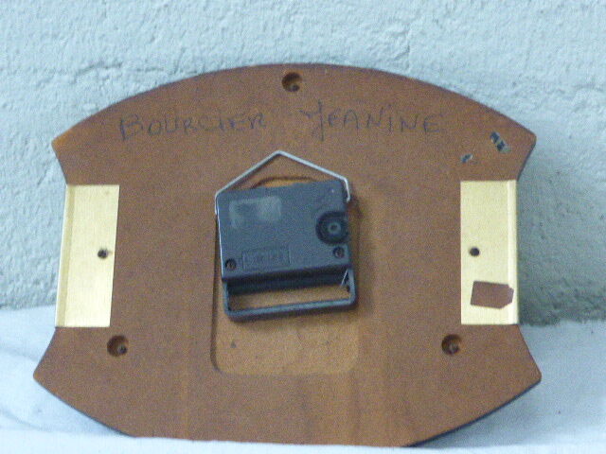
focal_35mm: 111
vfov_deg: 13.3
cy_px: 227
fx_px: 1943
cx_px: 303
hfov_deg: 17.7
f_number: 5.3
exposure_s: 1/30
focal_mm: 18.2
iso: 1600
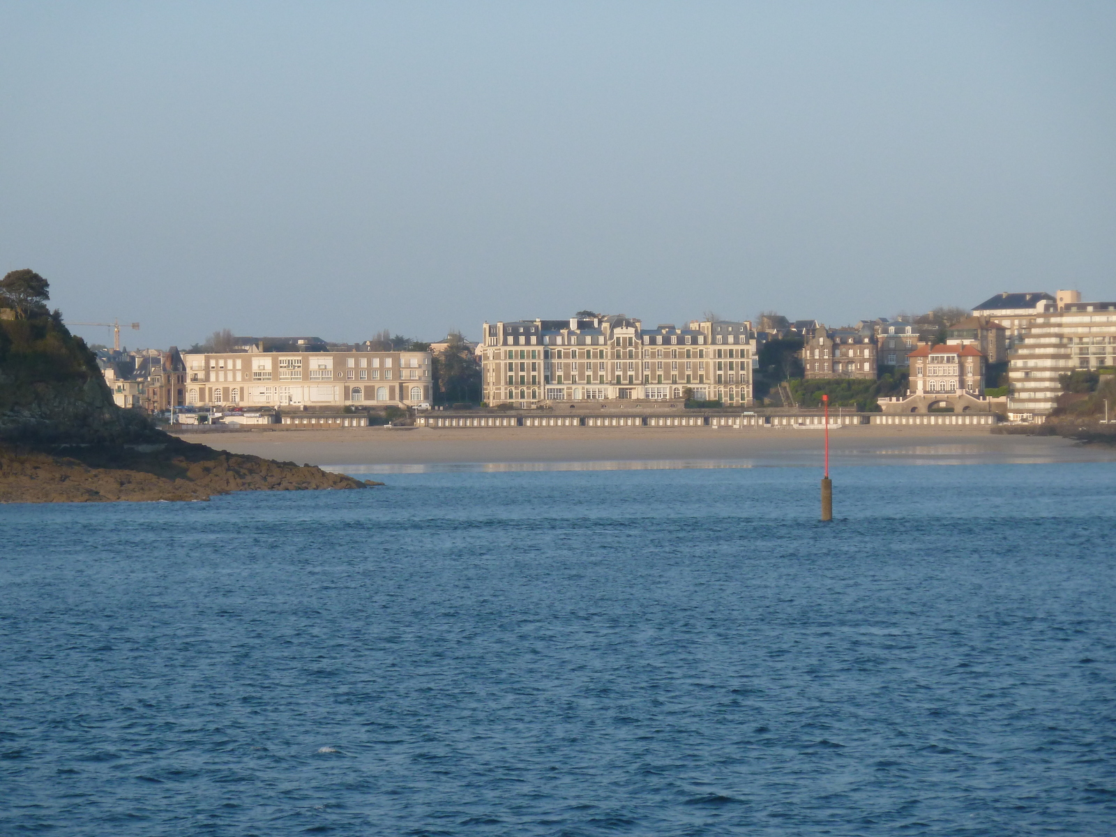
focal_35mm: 158
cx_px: 558
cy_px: 418
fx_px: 5094
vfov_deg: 9.4
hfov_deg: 12.5
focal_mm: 25.9
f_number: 4.5
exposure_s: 1/500
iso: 160
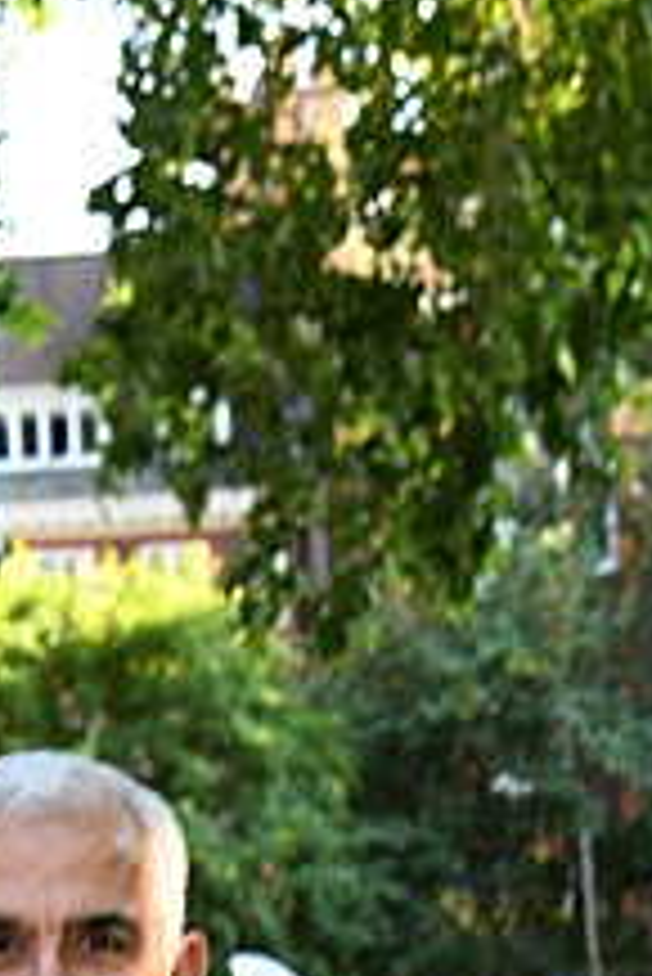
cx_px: -124
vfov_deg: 11.0
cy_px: 1619
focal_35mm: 177
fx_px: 4800
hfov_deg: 7.7
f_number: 6.3
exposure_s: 1/60
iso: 400
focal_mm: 48
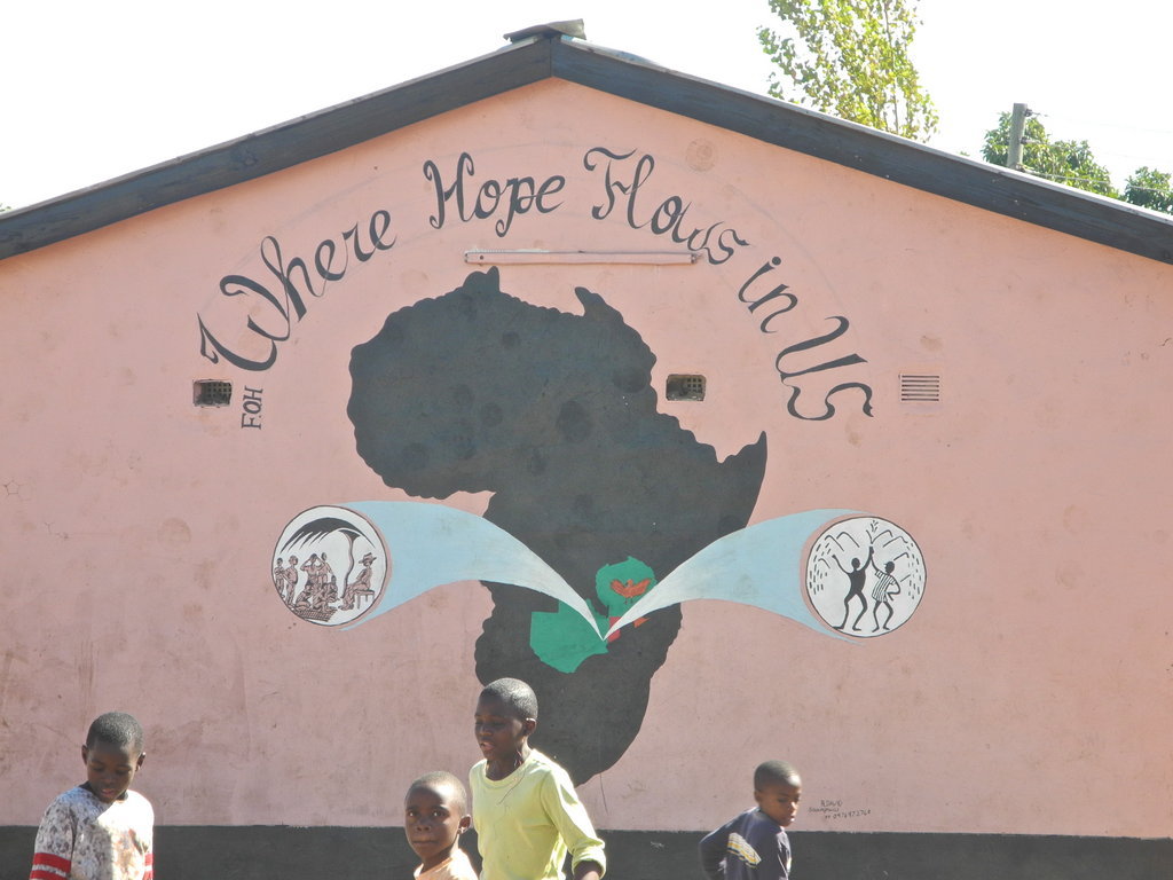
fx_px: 6777
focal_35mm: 200
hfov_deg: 9.9
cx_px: 586
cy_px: 440
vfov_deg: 7.4
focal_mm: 42.6
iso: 139
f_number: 5.6
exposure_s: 1/156
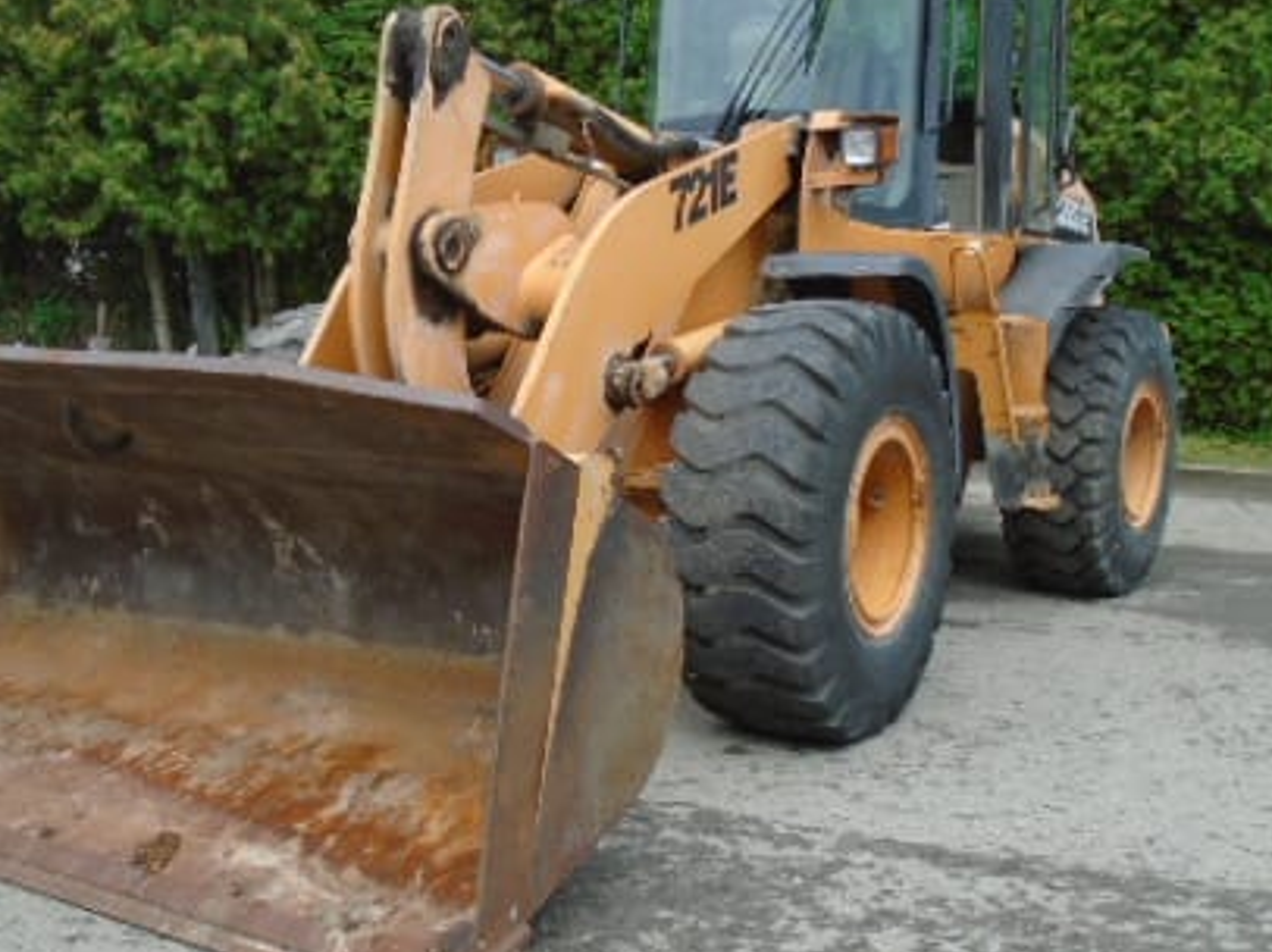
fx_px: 1506
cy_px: 523
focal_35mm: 41
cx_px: 548
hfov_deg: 45.7
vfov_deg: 35.1
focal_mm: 4.6
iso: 100
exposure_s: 1/640
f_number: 3.2
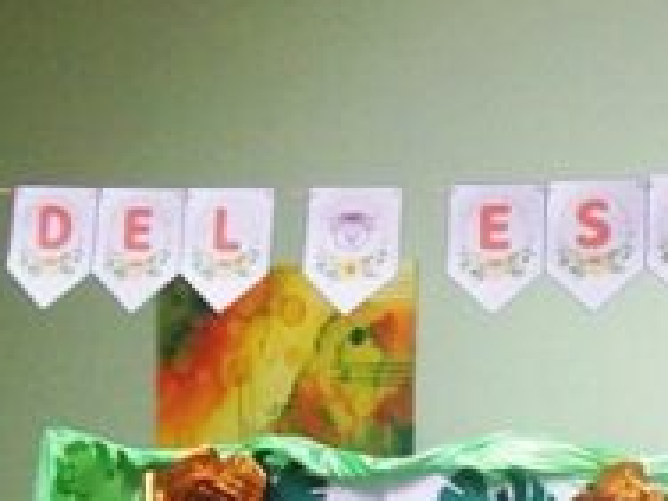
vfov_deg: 10.9
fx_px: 2567
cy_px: 661
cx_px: 668
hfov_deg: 14.6
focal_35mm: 133
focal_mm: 6
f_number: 2.7
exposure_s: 1/40
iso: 160
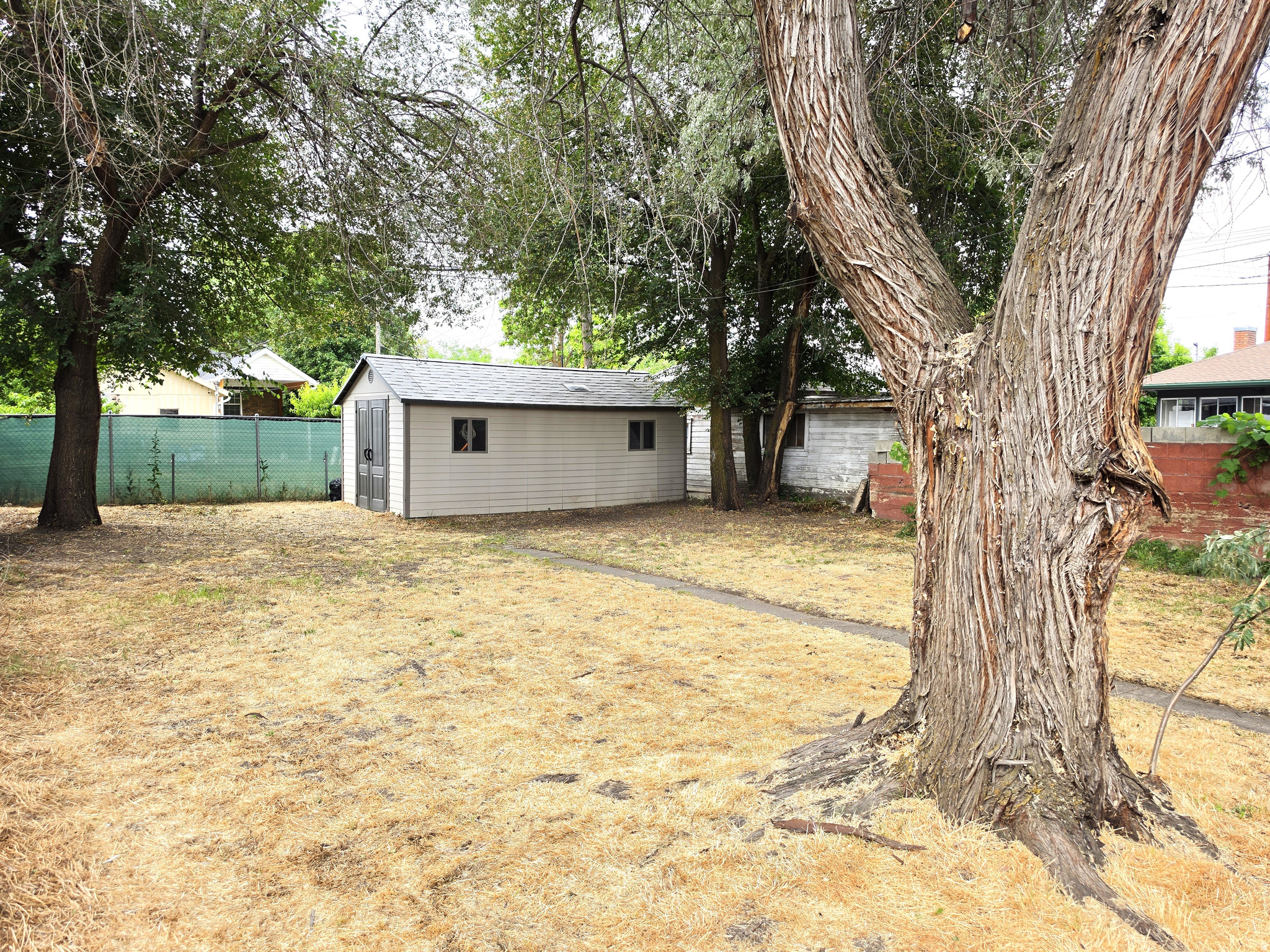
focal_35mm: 23
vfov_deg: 58.9
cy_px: 476
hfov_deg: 73.9
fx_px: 844
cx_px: 635
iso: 10
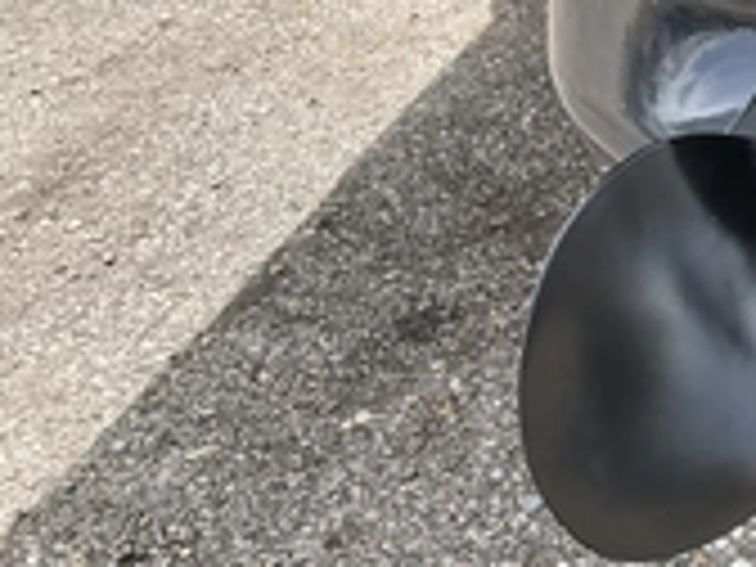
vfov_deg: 21.1
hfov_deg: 25.6
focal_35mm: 69
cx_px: 873
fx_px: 1507
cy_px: 441
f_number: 1.8
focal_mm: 3
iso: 25
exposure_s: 1/299
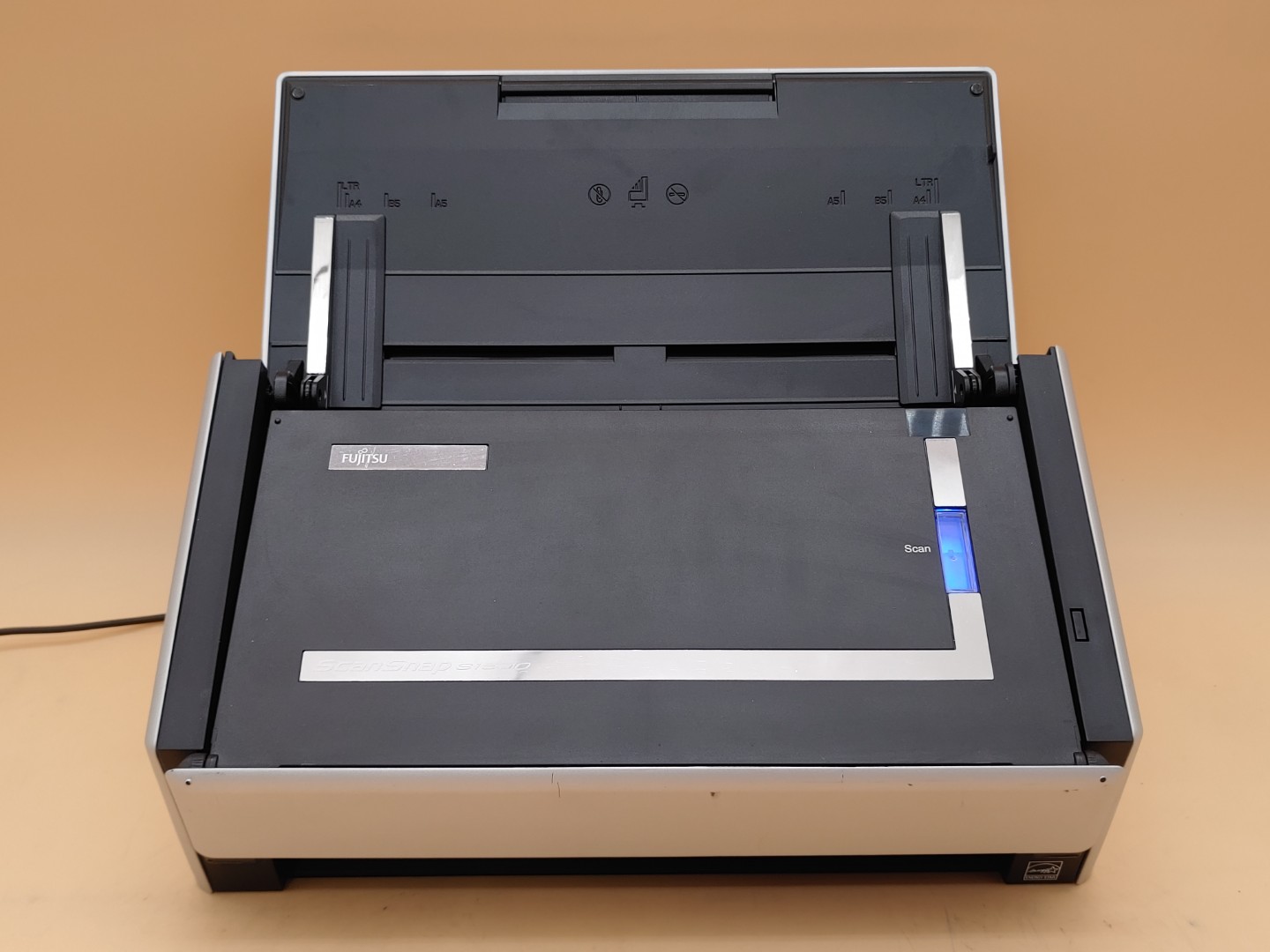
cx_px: 635
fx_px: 1321
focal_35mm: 36
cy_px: 476
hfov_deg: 51.4
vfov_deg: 39.7
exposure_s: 1/122
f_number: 1.8
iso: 50
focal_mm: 4.36
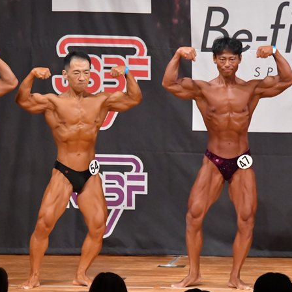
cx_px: 97
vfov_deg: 4.7
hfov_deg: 4.7
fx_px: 3579
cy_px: 165
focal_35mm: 375
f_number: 5.6
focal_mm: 170
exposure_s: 1/400
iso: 10000
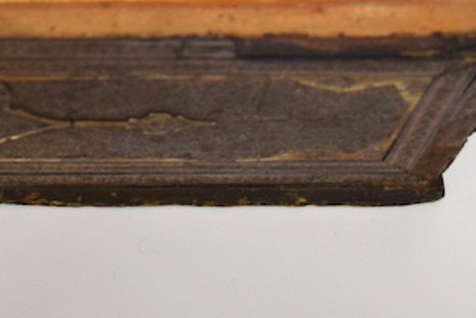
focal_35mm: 114
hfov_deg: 17.3
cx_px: -48
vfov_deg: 11.3
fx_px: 1508
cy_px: -218
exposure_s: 1/60
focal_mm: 20
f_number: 4
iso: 560
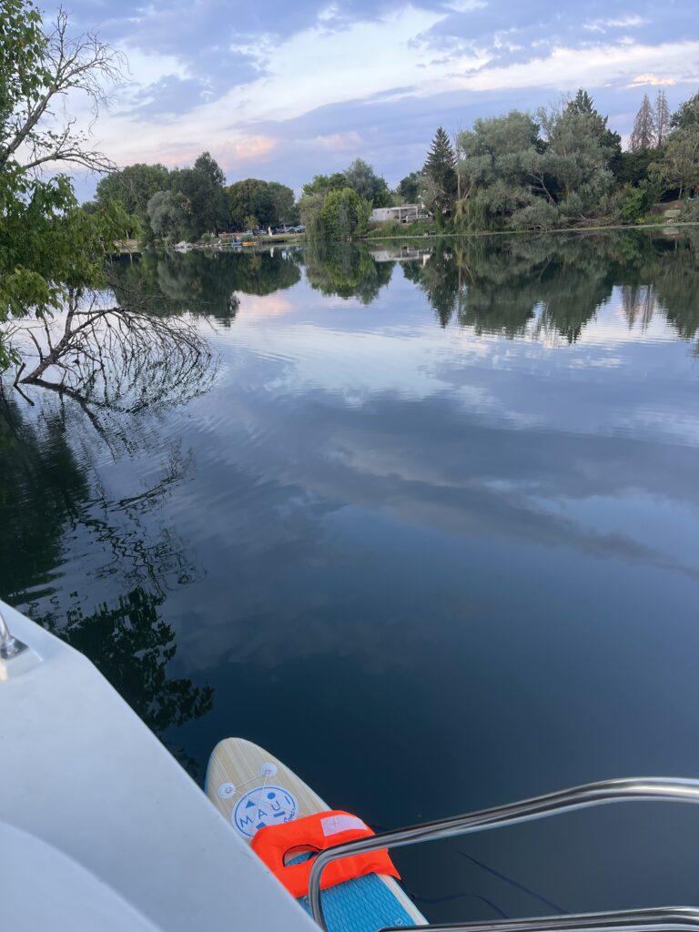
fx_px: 673
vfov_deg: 69.4
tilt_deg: -19.1
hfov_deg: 54.9
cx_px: 350
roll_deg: +4.6
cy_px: 466
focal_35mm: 25
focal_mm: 5.1
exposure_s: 1/121
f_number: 1.6
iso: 50
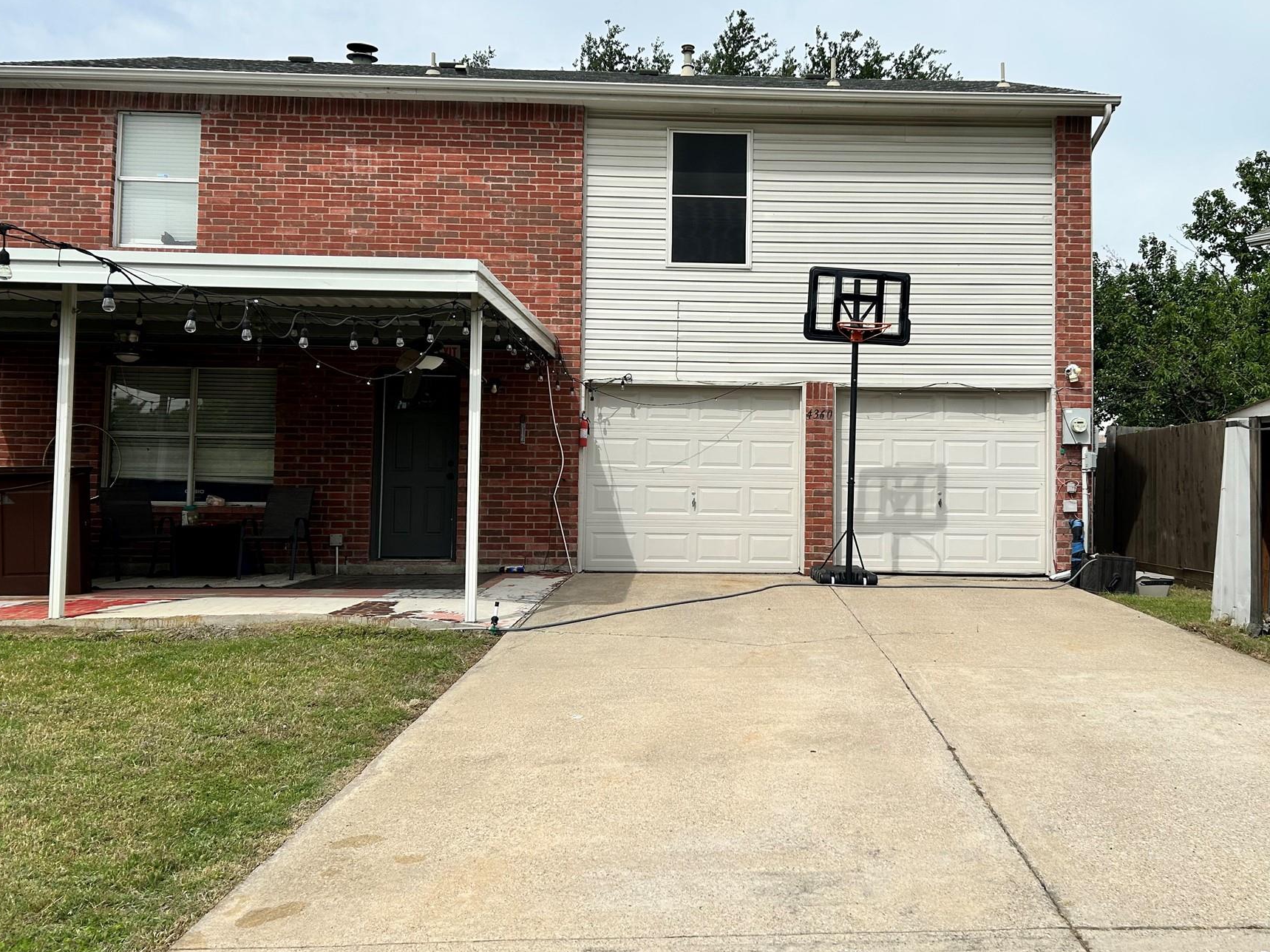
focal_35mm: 31
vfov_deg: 45.4
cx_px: 750
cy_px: 434
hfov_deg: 58.0
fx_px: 1137
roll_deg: -0.5
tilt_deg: +3.5
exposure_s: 1/6993
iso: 50
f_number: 1.5
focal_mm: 5.7
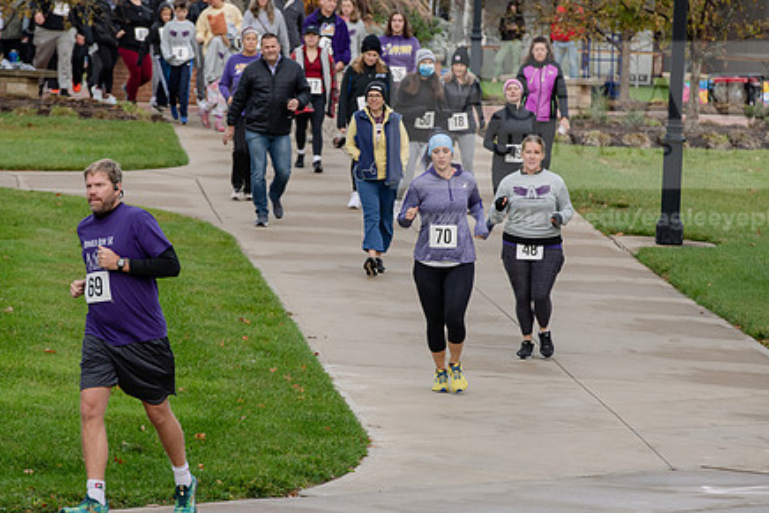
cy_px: 255
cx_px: 337
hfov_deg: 7.7
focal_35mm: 266
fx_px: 5684
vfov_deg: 5.2
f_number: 6.3
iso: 640
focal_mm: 200
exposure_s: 1/500
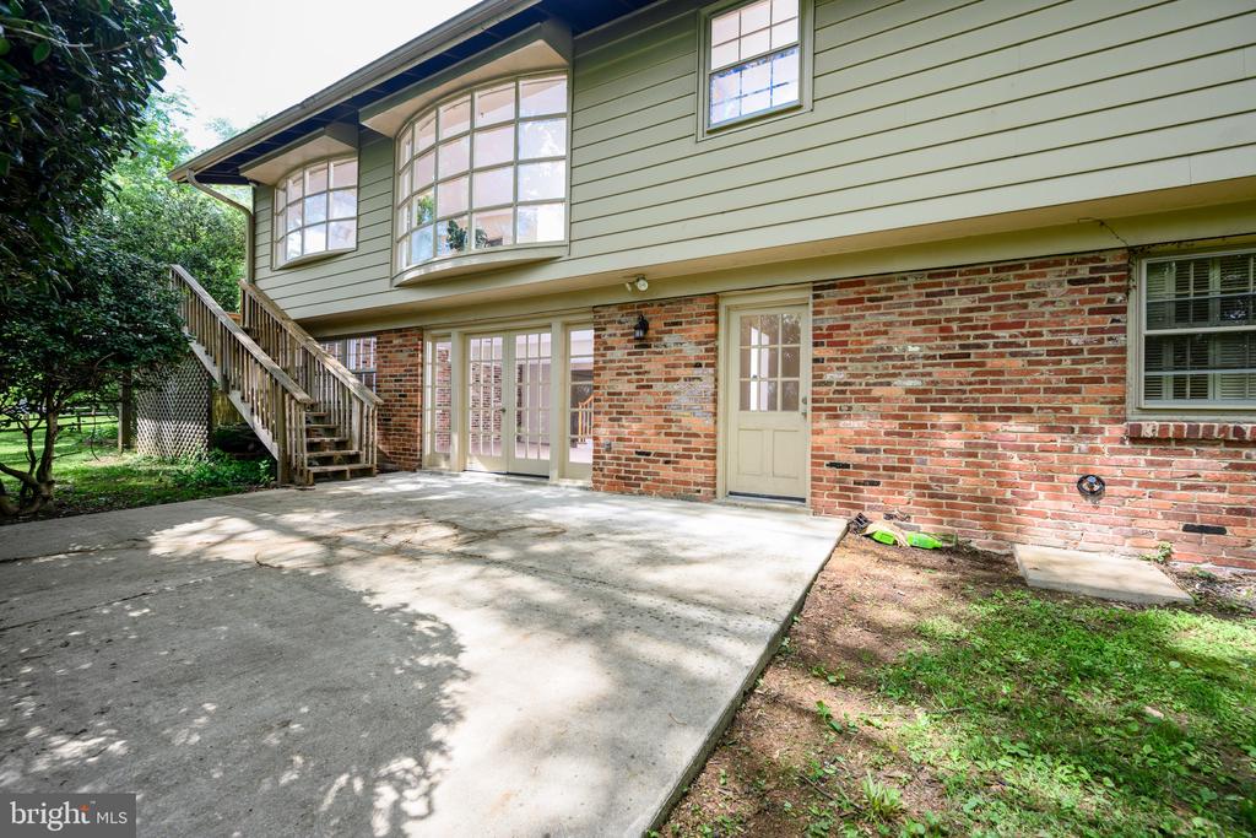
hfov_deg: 104.2
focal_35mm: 14
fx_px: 488
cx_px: 628
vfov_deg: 81.2
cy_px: 419
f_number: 6.3
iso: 320
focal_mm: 14
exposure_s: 1/200
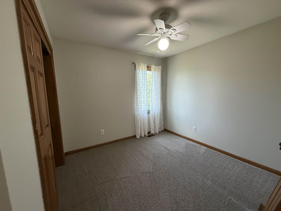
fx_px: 114
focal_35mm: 14
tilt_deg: -6.8
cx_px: 140
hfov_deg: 102.1
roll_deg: +0.4
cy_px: 106
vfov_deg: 85.7
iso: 320
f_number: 2.2
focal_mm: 2.22
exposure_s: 1/120
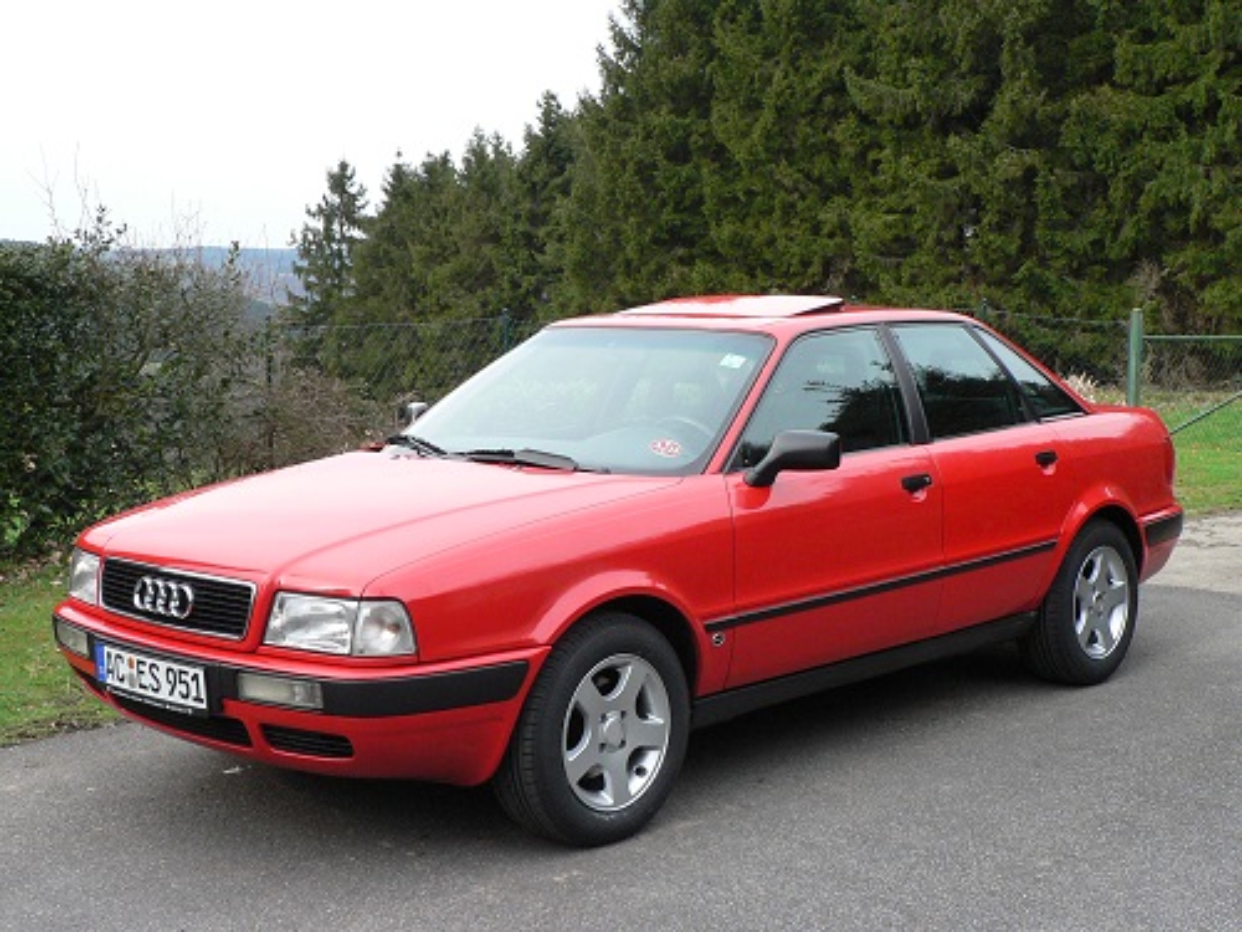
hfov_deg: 38.2
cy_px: 466
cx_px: 621
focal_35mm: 50
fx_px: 1794
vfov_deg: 29.1
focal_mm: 8.6
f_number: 4
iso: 200
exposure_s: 1/320
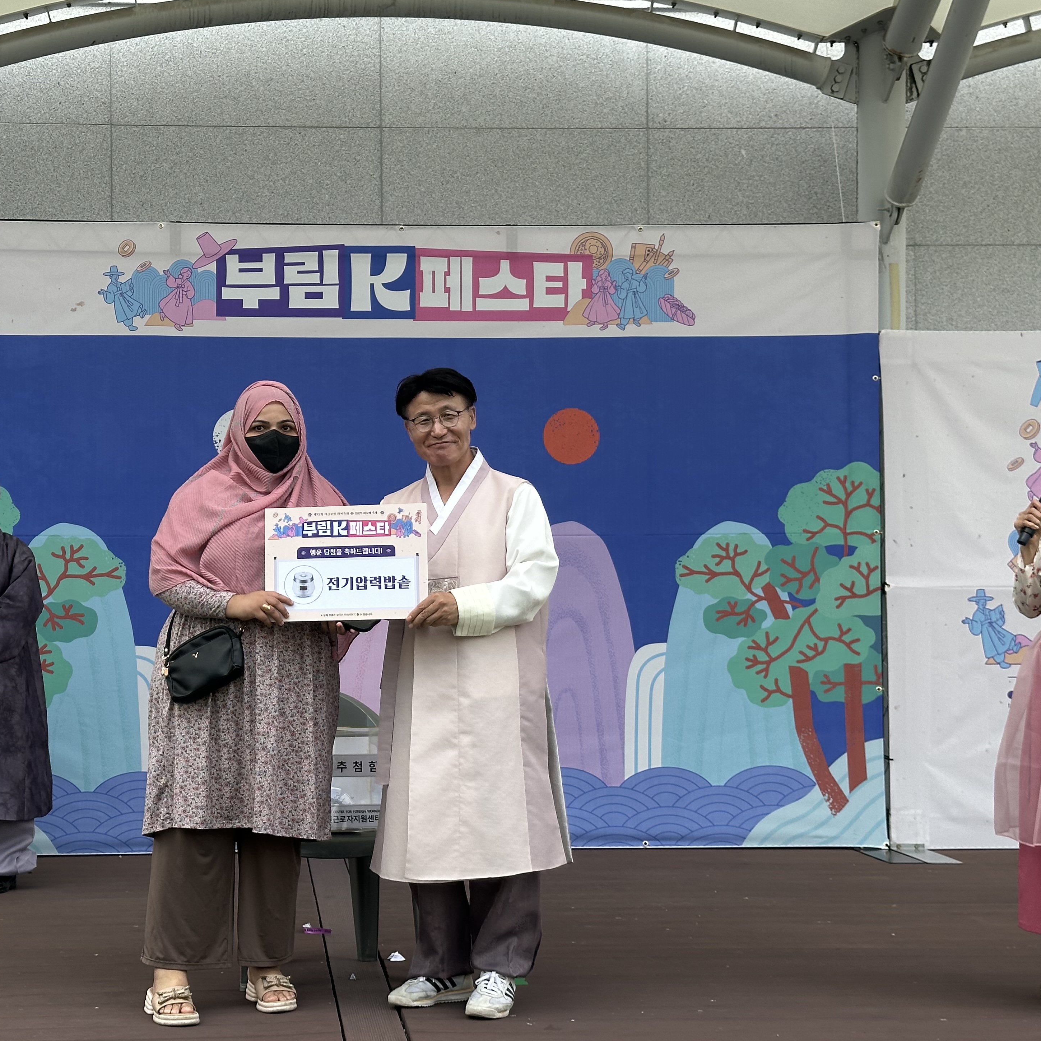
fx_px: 2007
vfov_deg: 29.1
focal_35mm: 59
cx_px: 371
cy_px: 504
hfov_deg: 28.9
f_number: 1.78
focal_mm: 6.86
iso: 64
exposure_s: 1/393
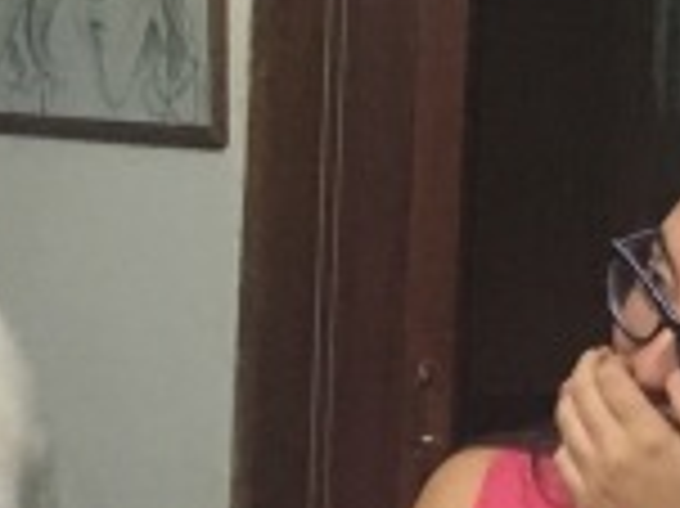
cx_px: 518
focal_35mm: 154
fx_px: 3023
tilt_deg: -5.9
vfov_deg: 9.6
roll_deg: -2.6
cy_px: 342
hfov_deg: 12.8
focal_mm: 4.15
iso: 200
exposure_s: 1/17
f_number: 2.2
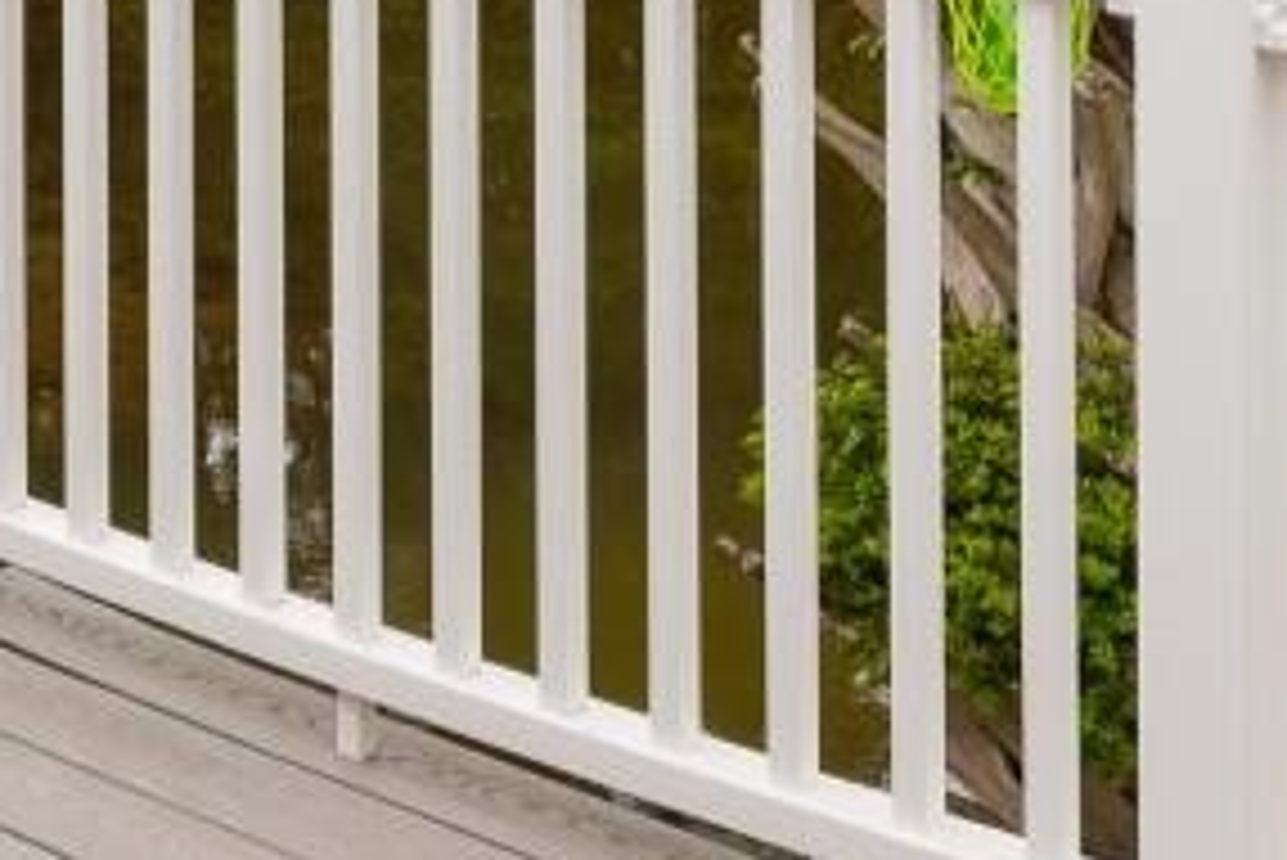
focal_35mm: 85
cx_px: 252
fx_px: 3040
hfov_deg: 23.5
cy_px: -698
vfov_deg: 14.2
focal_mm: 10
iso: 100
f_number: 5.6
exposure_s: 1/125
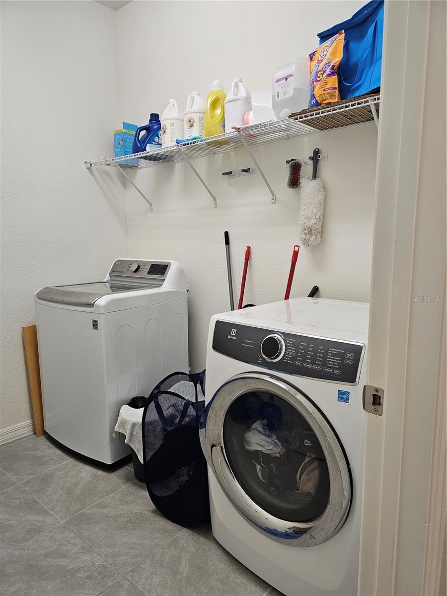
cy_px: 298
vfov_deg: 73.9
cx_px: 224
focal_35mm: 23
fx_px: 396
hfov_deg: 58.9
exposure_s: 1/120
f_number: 1.7
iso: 200
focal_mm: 6.3
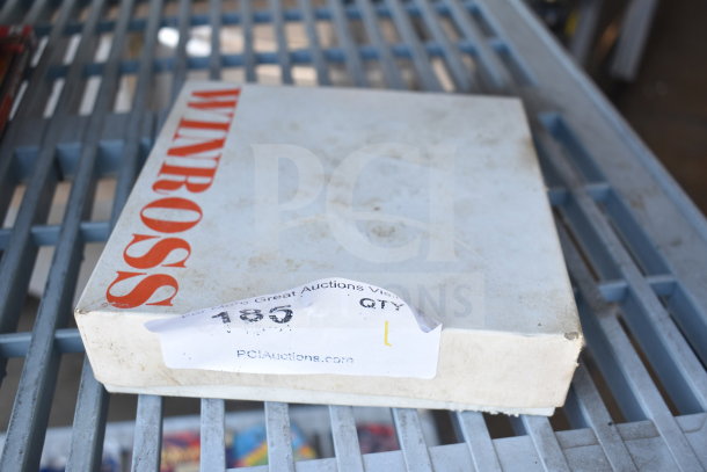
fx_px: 766
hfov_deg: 49.5
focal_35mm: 39
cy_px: 236
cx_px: 354
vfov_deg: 34.2
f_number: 4
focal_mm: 26
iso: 200
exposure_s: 1/60
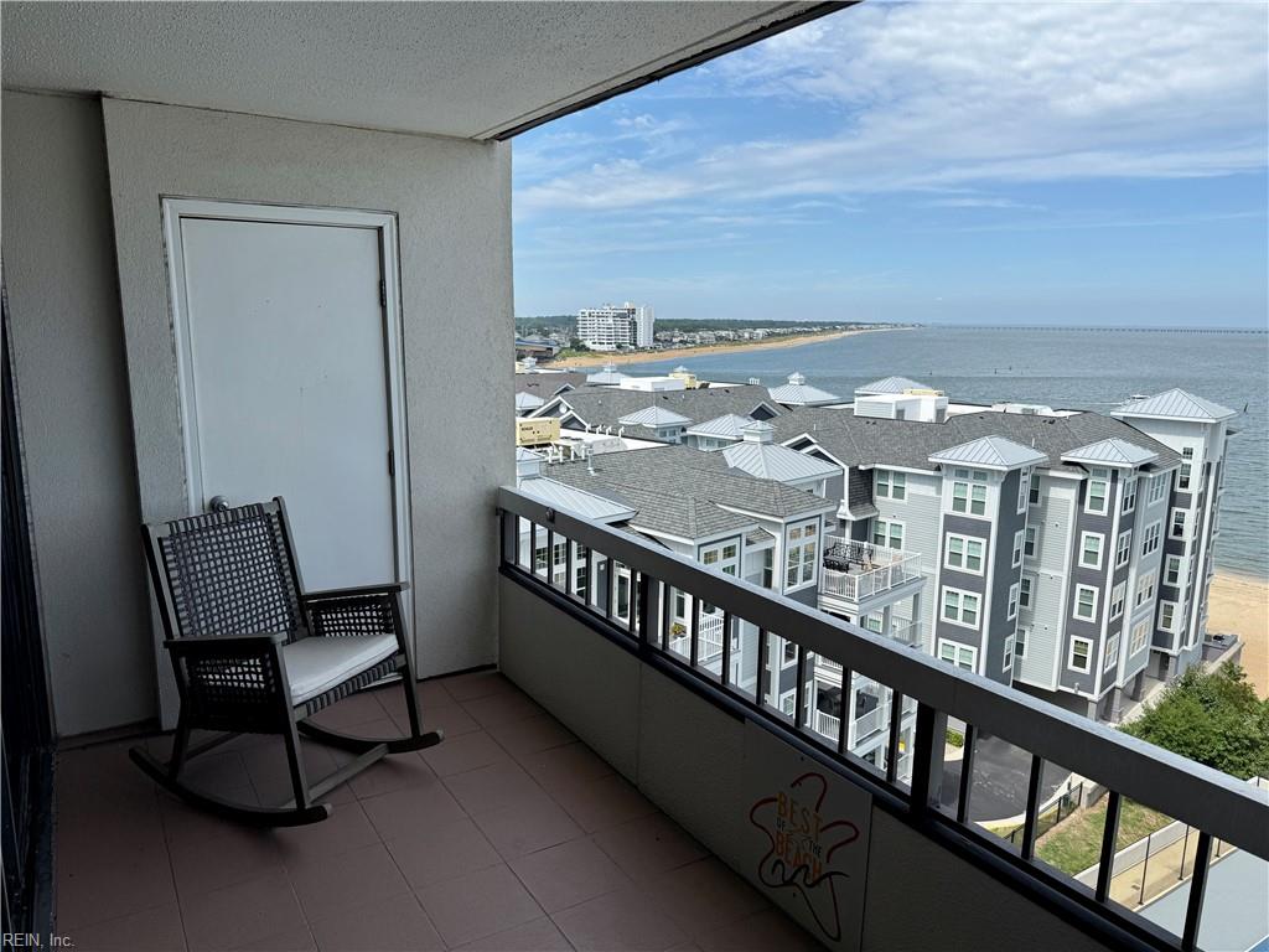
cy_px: 476
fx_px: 880
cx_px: 634
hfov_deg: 71.6
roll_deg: -1.0
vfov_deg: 56.8
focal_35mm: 24
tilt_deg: -10.3
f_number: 1.78
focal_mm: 6.76
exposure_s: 1/3953
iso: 80
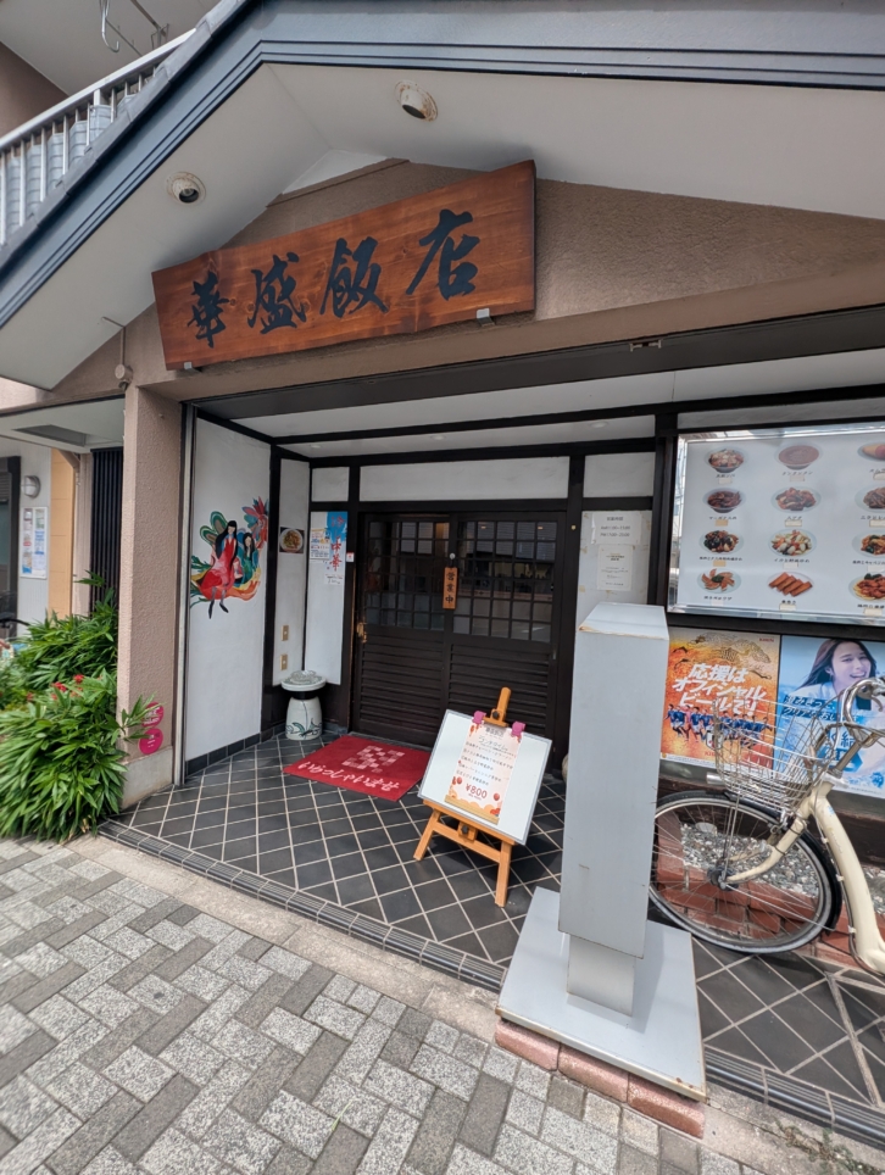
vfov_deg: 106.1
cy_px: 588
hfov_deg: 90.1
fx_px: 442
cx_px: 442
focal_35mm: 13
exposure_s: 1/636
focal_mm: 1.95
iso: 40
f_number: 2.2
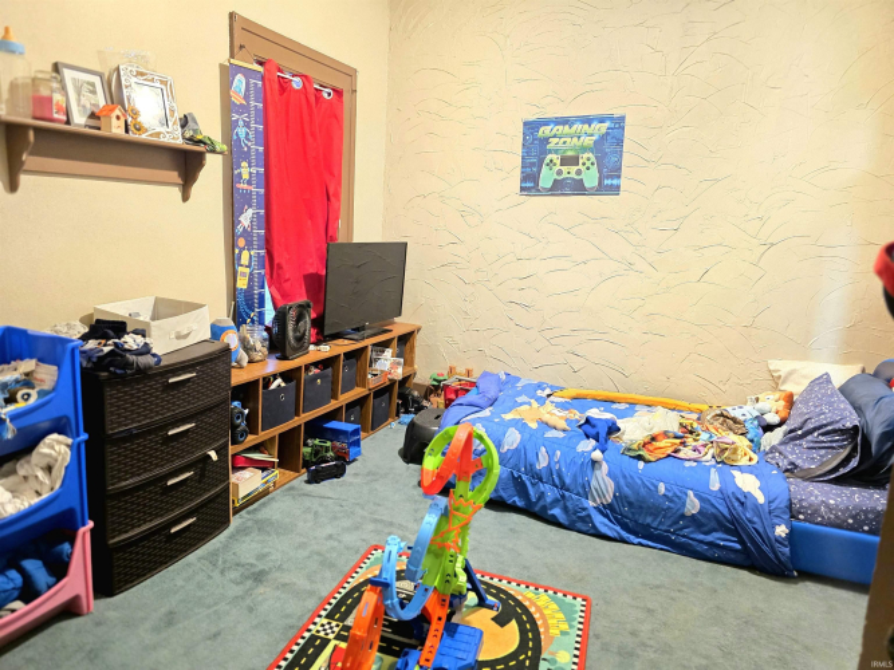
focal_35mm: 23
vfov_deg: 58.9
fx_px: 594
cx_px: 447
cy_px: 335
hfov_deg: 73.9
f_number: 1.7
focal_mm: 6.3
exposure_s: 1/24
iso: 1600
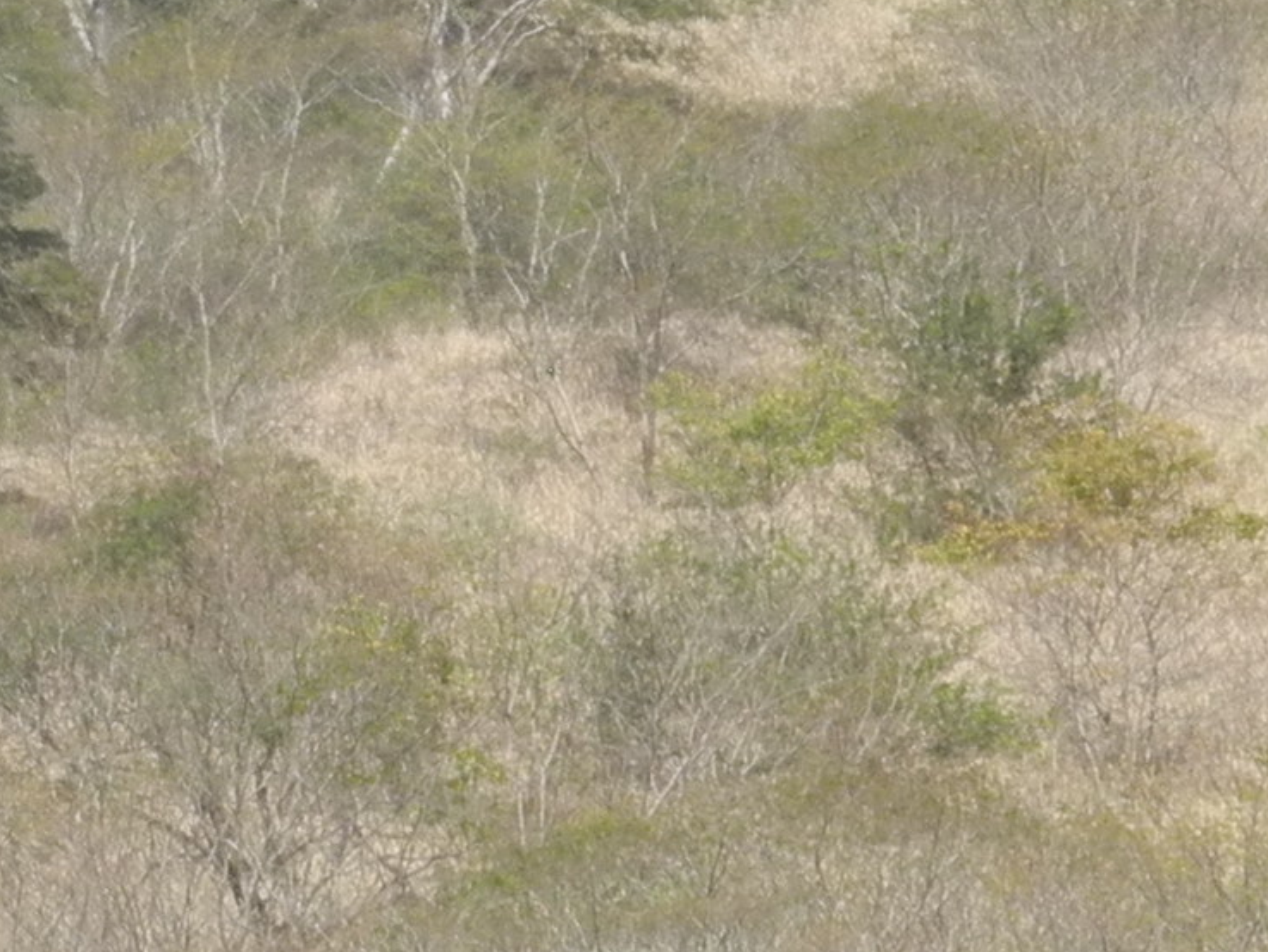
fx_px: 21579
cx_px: -1387
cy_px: -449
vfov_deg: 2.5
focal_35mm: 589
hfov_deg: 3.3
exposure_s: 1/358
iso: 100
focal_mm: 25.4
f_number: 4.5
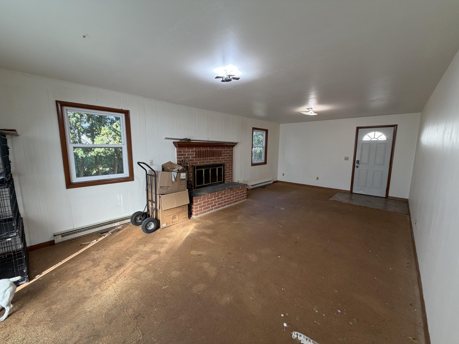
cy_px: 172
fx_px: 186
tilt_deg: -8.2
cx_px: 230
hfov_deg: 102.1
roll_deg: -0.4
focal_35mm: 14
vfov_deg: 85.7
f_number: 2.2
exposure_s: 1/120
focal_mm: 2.22
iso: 125
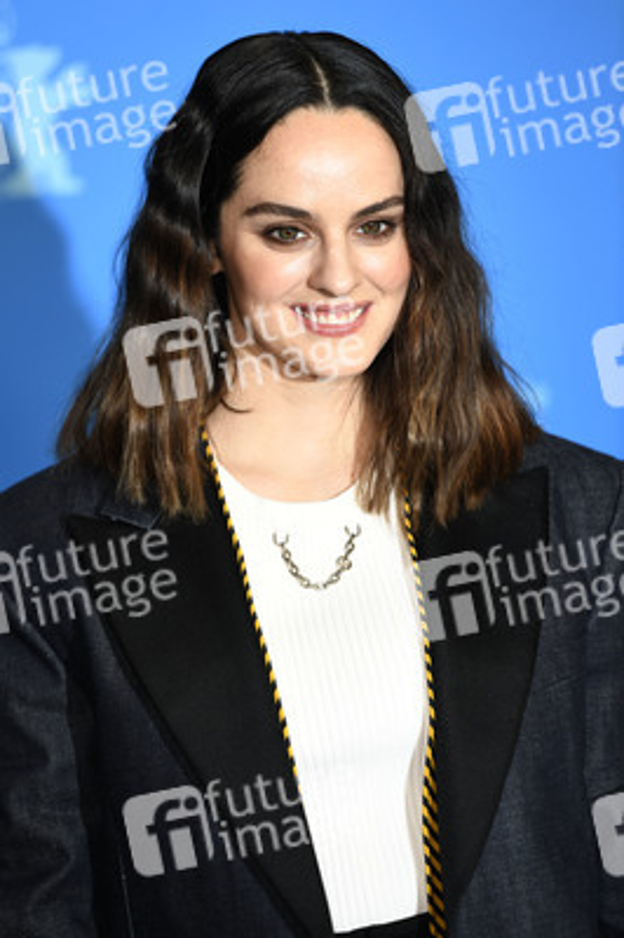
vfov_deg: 10.3
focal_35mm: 200
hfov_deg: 6.9
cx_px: 312
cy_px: 469
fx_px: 5209
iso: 640
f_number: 3.5
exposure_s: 1/400
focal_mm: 200
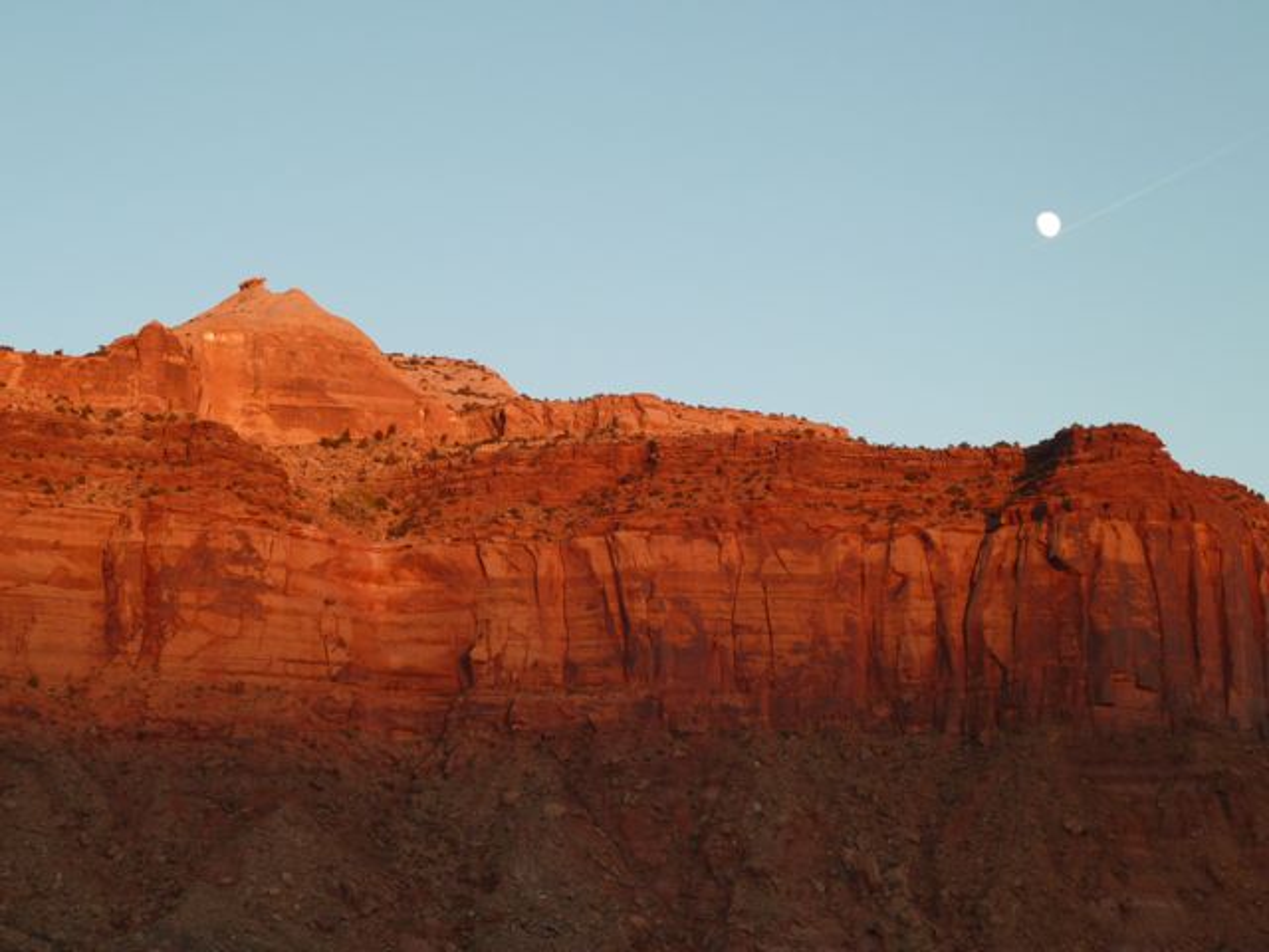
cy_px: 476
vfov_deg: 20.4
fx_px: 2639
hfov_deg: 27.0
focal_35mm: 72
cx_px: 634
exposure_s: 1/40
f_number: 4.1
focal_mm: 11.9
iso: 80
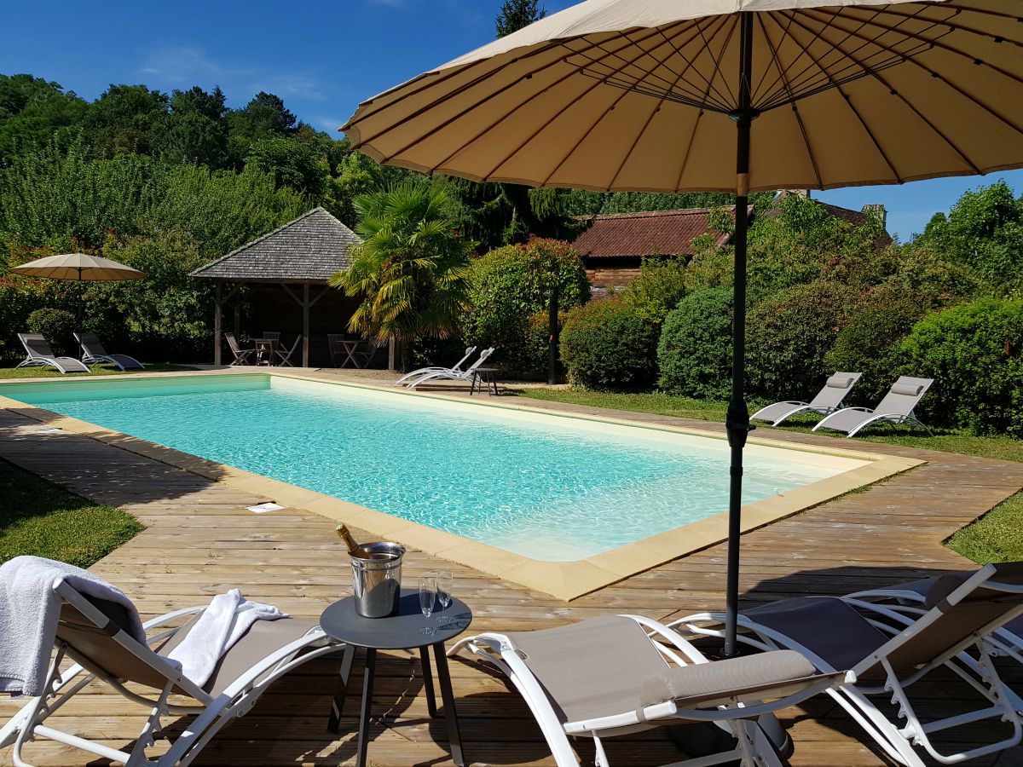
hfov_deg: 67.3
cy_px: 384
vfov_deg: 53.1
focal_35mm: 26
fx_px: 768
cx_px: 512
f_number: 1.7
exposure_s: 1/3480
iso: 40
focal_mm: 4.2
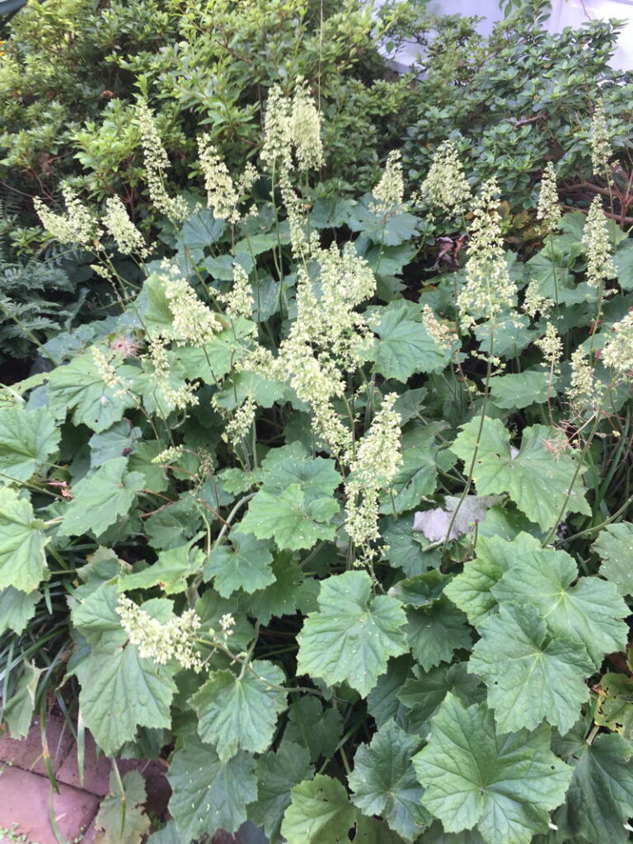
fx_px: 707
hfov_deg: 48.2
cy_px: 422
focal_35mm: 29
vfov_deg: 61.7
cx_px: 316
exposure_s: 1/60
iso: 40
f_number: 2.2
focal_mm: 4.15
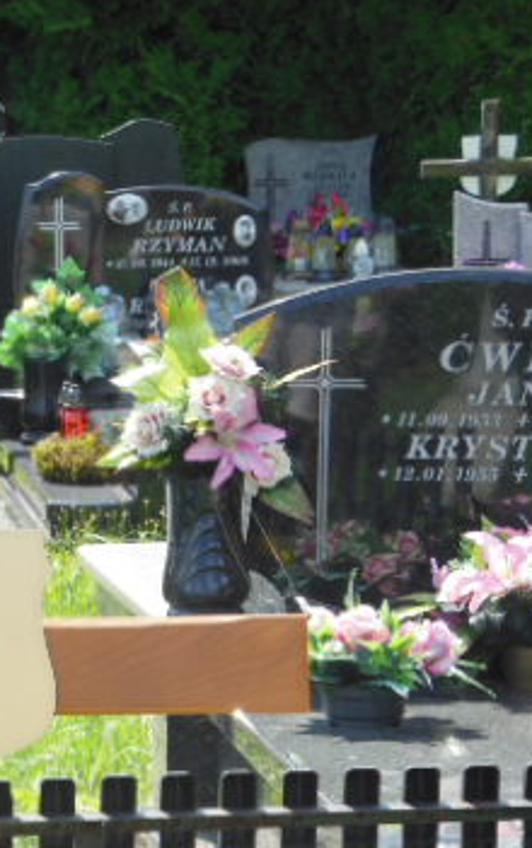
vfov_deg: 12.4
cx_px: -189
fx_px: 3889
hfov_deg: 7.7
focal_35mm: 168
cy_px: 558
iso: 125
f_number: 4.6
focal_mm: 15.5
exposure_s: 1/320
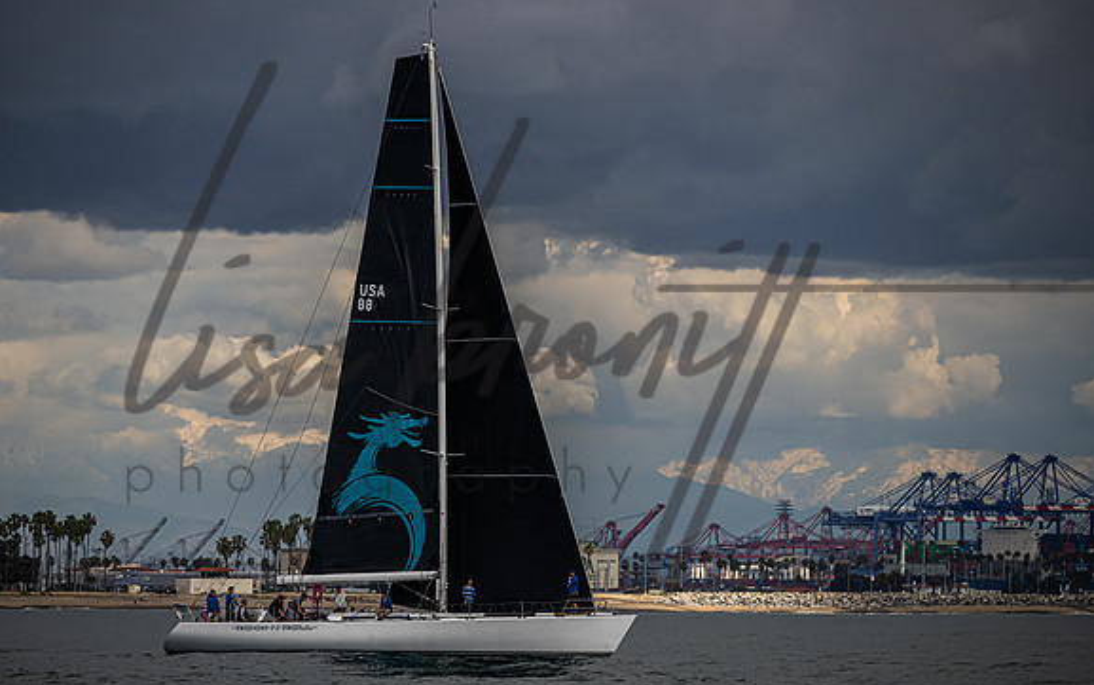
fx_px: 9156
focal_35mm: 307
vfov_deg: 4.3
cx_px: 464
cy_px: 332
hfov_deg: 6.8
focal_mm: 260
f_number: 5.6
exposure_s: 1/5000
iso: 400
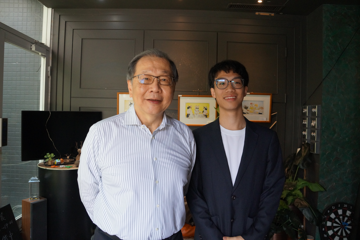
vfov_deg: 47.9
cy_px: 120
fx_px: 270
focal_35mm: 27
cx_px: 180
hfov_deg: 67.4
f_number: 4
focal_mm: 18
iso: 1250
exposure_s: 1/160
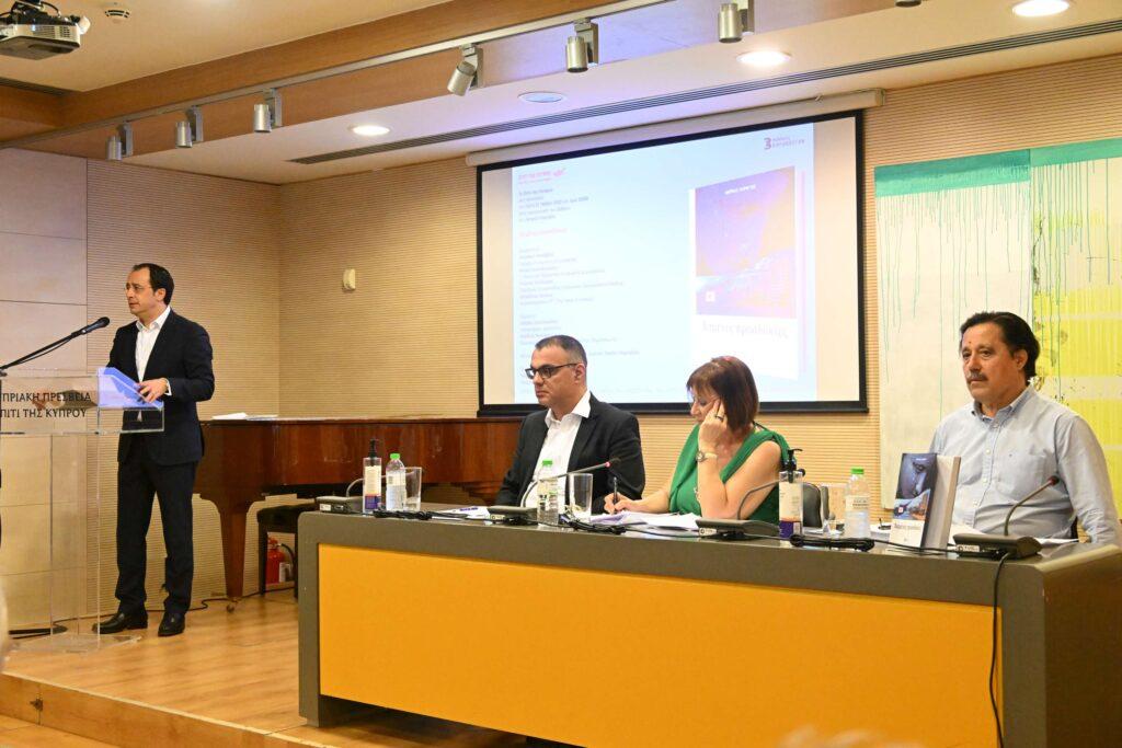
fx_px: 1371
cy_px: 374
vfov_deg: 30.5
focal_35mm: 44
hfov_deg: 44.5
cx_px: 561
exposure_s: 1/160
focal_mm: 44
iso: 12800
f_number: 6.3
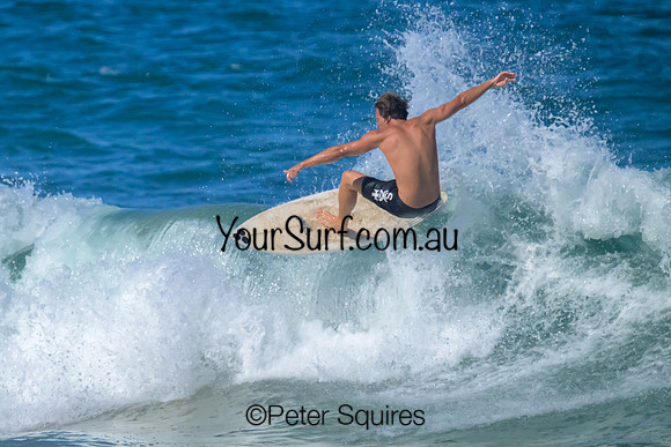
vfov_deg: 2.0
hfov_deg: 3.1
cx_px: 241
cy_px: 229
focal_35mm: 674
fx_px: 12568
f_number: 8
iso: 6400
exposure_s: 1/2000
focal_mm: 490
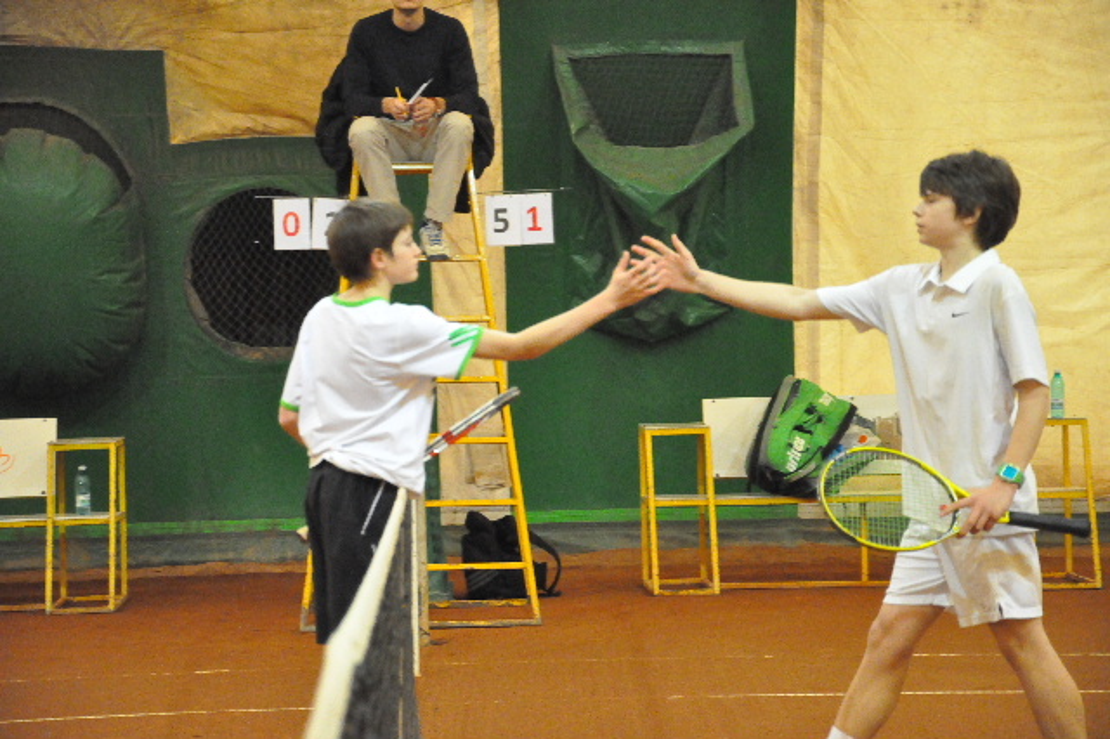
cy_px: 370
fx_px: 4160
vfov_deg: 10.1
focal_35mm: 135
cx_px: 555
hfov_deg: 15.2
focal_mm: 90
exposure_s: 1/160
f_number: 6.3
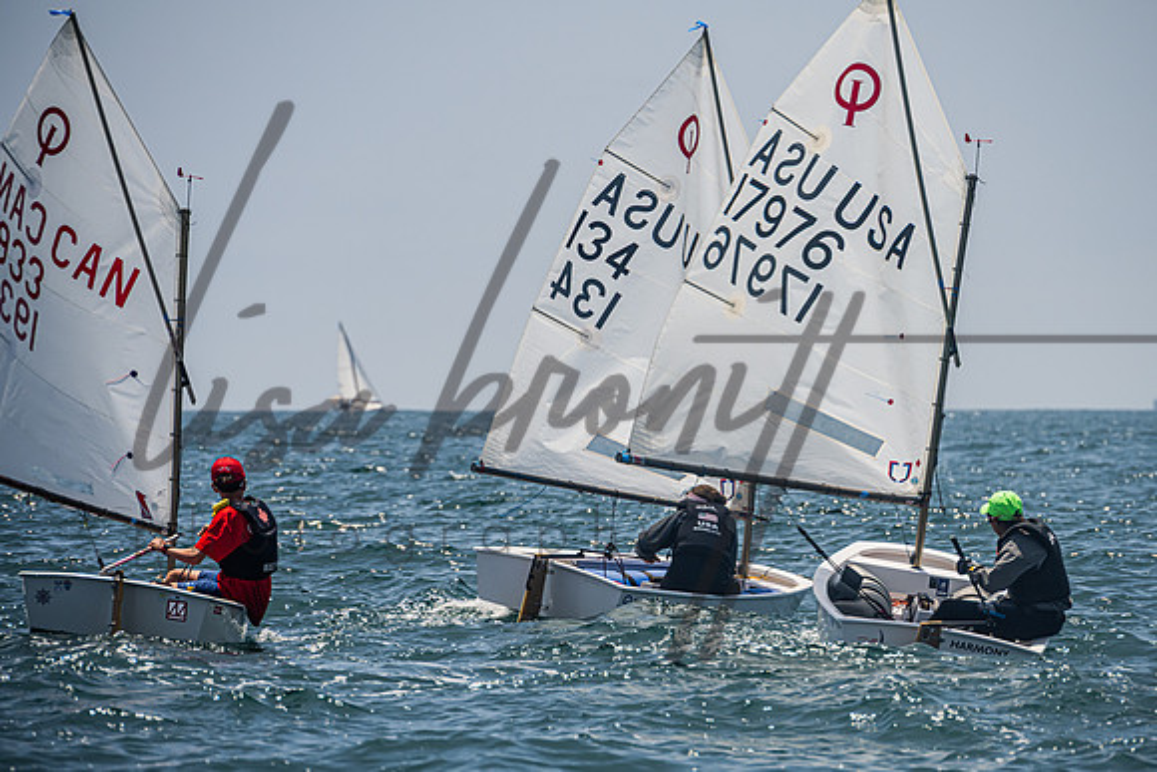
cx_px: 660
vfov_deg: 4.5
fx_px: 9895
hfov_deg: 6.7
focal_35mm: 308
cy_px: 409
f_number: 8
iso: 250
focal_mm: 270
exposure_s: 1/1600
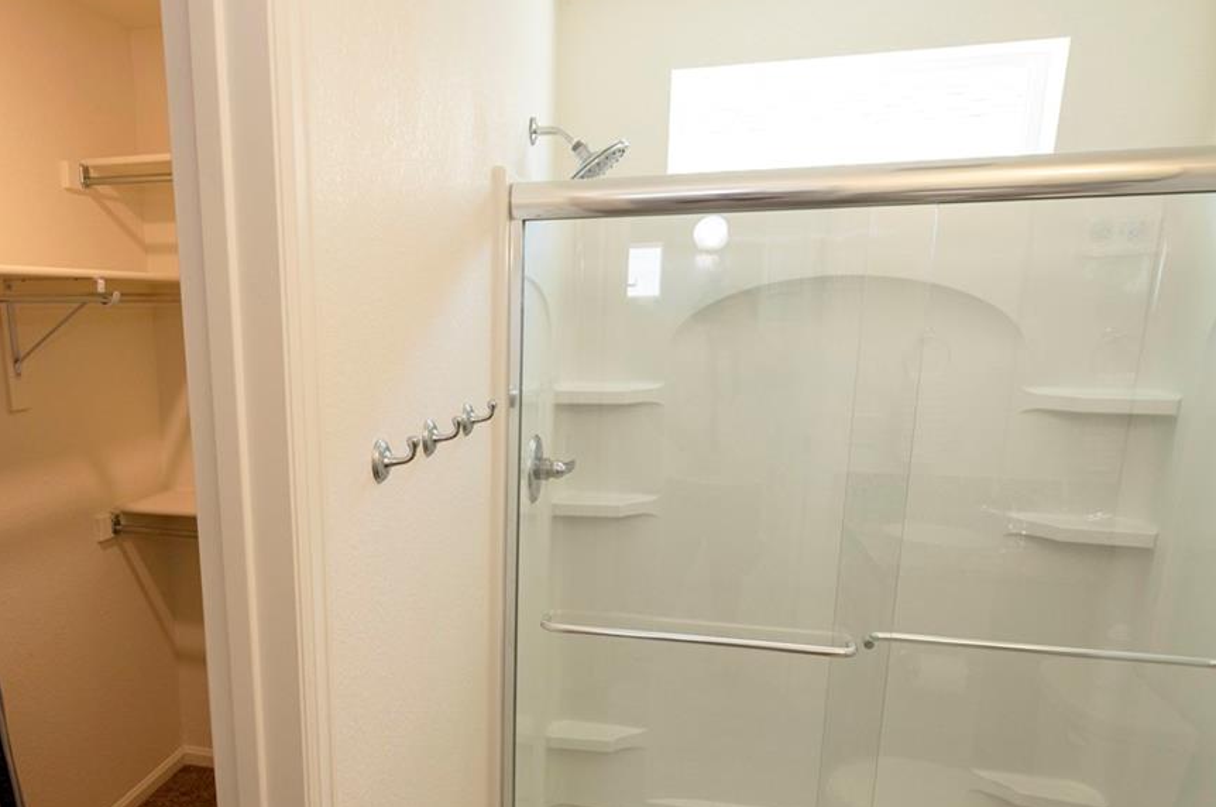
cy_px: 513
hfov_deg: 67.6
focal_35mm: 26
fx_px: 877
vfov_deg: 48.9
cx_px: 405
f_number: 4.5
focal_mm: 14
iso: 400
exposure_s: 1/125
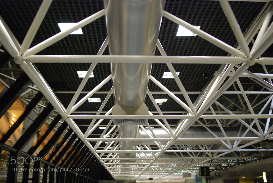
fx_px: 273
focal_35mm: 36
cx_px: 136
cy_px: 92
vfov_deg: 37.0
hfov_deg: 53.1
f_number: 1.6
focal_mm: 24
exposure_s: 1/200
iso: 1000
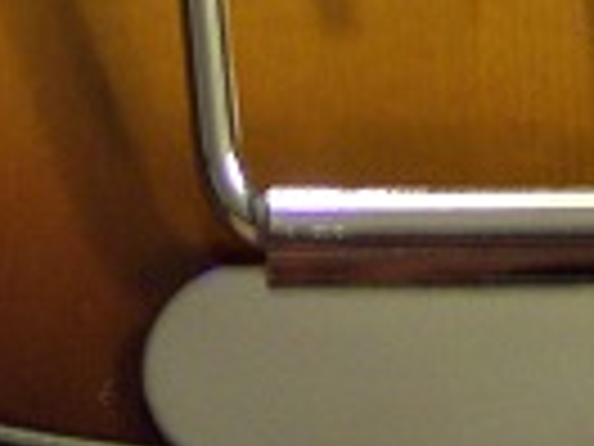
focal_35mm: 185
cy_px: -444
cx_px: 439
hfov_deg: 10.7
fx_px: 3175
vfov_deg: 7.7
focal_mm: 8
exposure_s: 1/10
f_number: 2.8
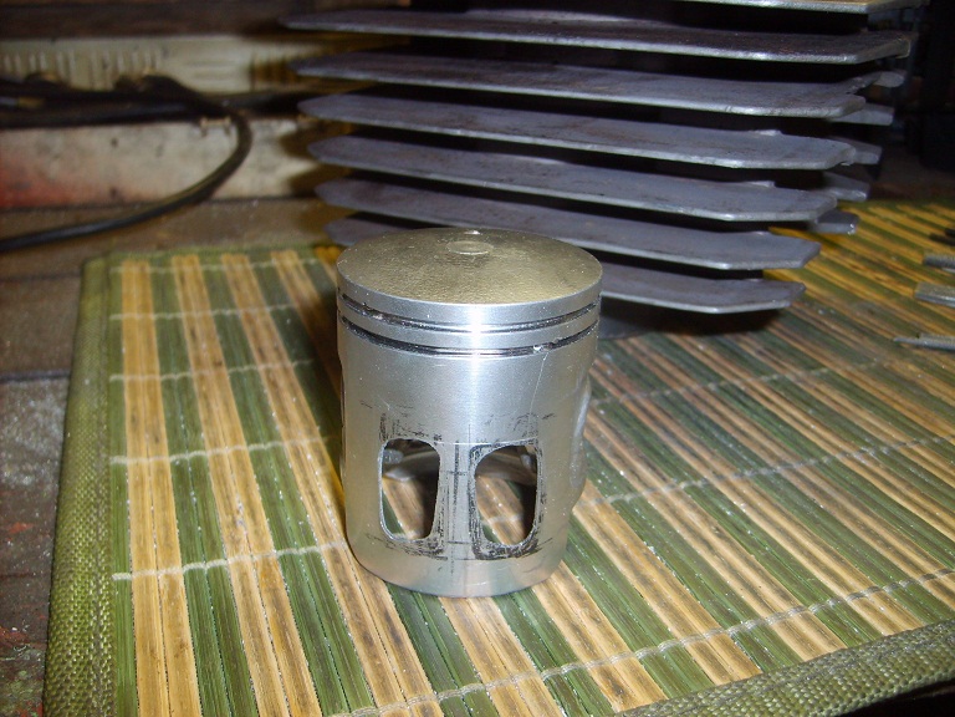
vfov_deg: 40.7
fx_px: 966
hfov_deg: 52.6
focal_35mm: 35
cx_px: 478
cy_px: 358
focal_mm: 5.8
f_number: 2.8
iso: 100
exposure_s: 1/45
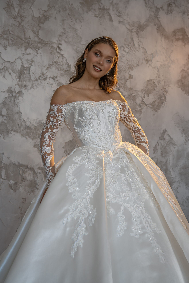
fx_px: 346
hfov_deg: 30.5
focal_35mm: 44
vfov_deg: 44.5
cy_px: 142
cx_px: 94
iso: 400
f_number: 4
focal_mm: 44
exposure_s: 1/250
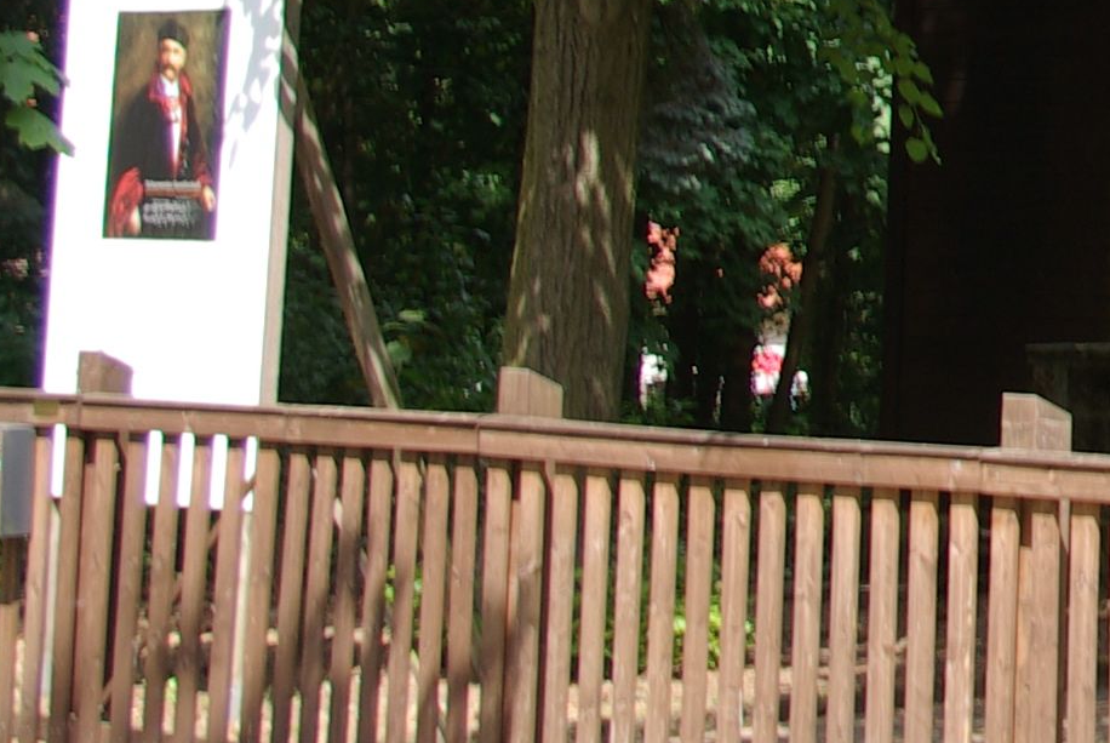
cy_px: -421
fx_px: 4109
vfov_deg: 10.0
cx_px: 1927
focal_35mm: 133
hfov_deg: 13.9
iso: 100
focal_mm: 21
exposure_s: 1/90
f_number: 5.6
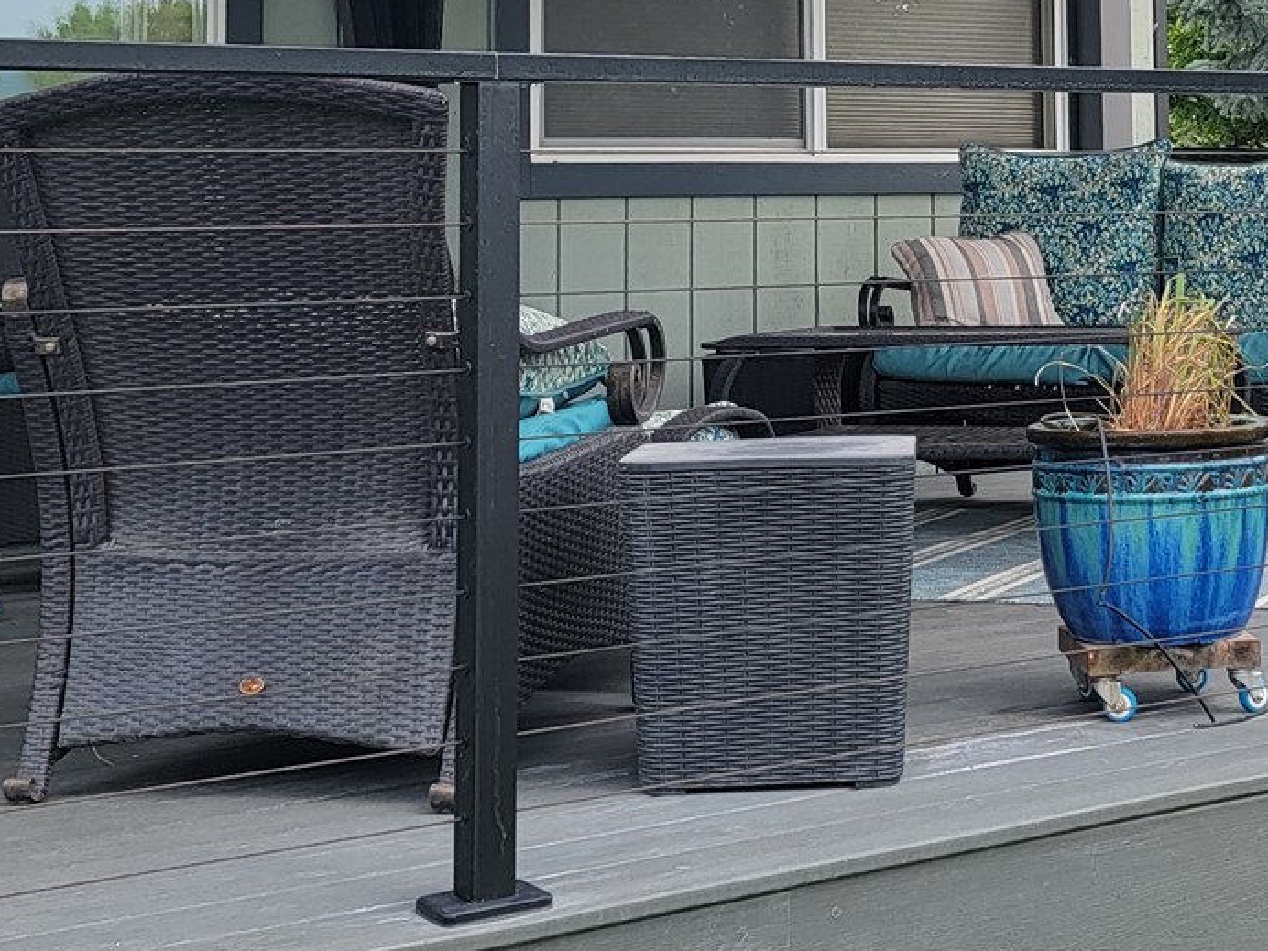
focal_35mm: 71
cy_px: 2
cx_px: 1030
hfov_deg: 26.8
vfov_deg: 20.1
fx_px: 2601
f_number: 1.8
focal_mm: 6.7
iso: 16
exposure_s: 1/280
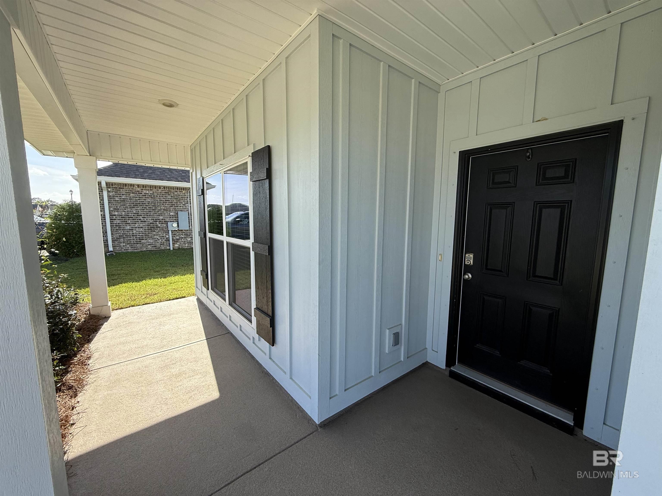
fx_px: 268
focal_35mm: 14
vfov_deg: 85.7
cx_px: 331
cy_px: 248
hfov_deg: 102.1
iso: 64
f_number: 2.2
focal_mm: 2.22
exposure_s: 1/686
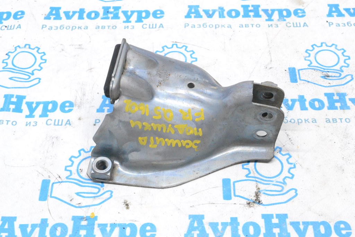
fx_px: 518
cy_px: 118
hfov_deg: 37.8
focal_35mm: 52
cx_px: 178
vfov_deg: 25.8
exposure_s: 1/100
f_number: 13
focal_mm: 35
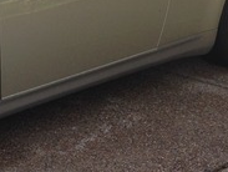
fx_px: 950
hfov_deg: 13.3
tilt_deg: -12.3
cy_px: -11
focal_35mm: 144
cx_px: -41
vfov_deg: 10.2
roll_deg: +1.8
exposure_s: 1/247
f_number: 2.4
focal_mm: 4.12
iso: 50
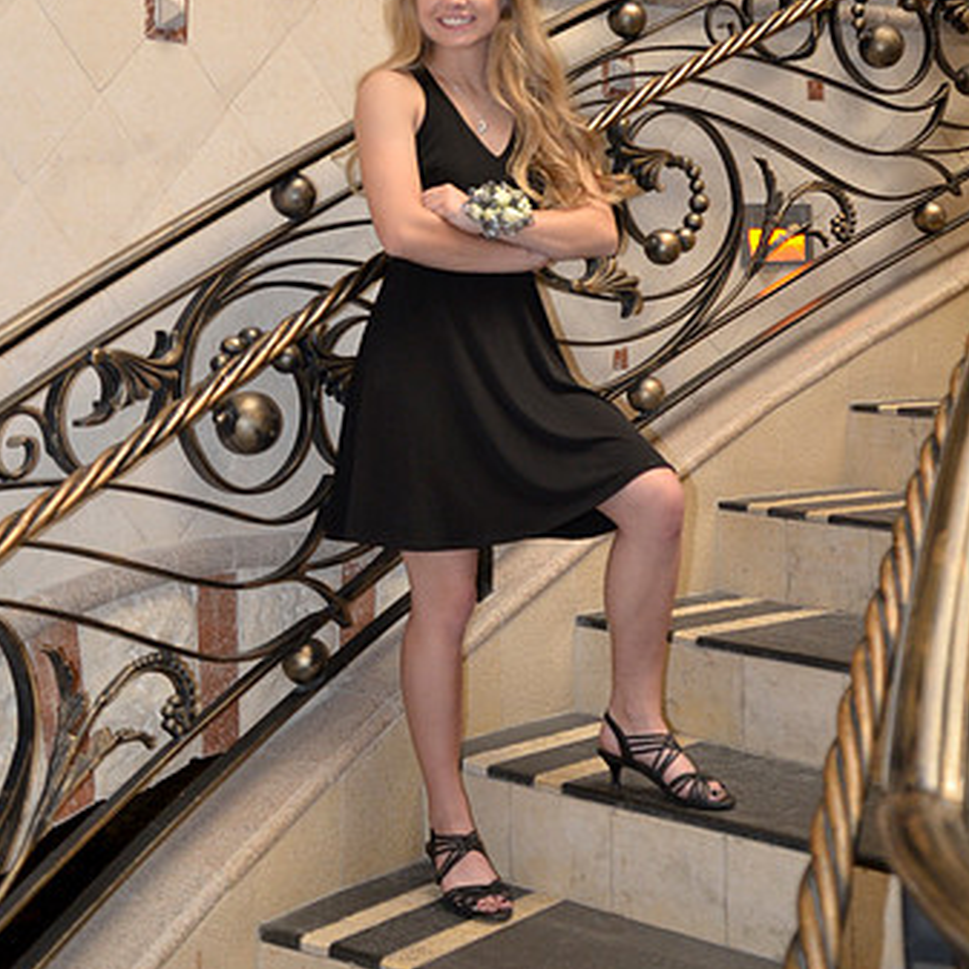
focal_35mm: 57
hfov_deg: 30.0
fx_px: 1805
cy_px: 167
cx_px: 431
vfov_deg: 29.2
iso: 800
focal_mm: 26
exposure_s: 1/30
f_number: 3.5
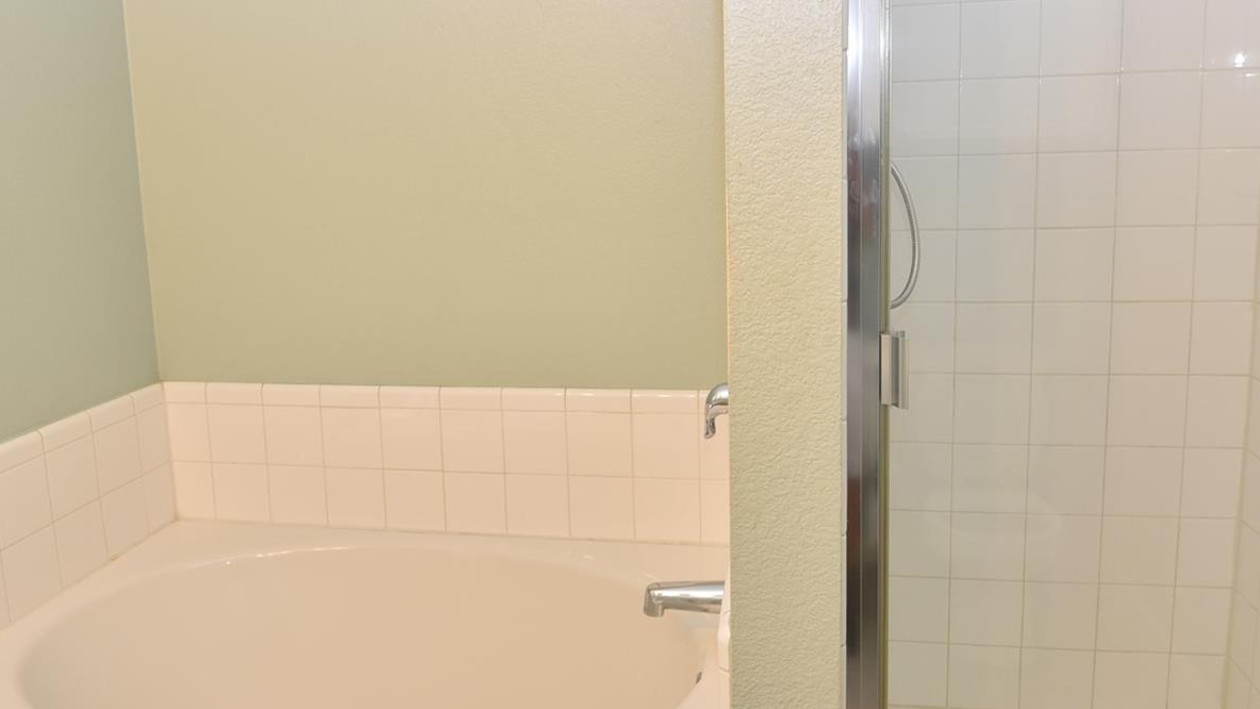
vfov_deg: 40.0
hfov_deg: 66.0
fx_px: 969
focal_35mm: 29
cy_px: 284
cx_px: 586
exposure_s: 1/60
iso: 200
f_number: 4.5
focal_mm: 16
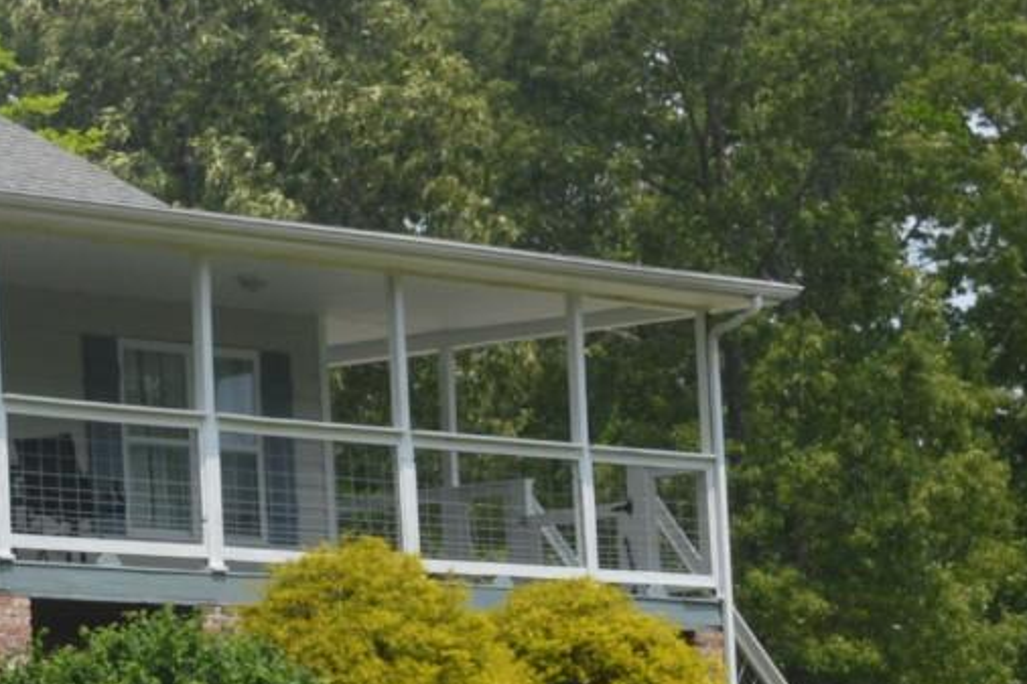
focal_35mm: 194
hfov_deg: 9.9
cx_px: -948
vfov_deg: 7.0
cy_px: 780
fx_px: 5532
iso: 100
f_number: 8
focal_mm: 32
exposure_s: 1/250
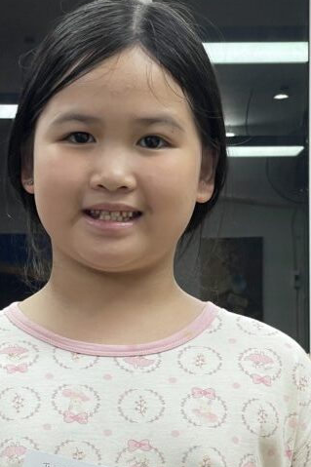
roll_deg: +0.3
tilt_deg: -0.1
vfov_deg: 17.8
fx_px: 1465
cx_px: 116
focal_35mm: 113
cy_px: 419
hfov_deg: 12.1
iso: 40
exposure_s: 1/100
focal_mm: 6
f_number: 2
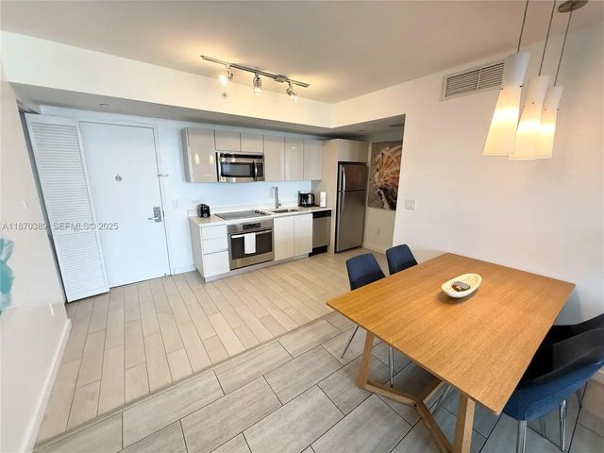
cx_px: 302
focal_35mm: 14
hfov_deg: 102.1
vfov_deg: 85.7
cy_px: 226
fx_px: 244
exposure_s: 1/120
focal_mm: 2.22
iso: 250
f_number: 2.2
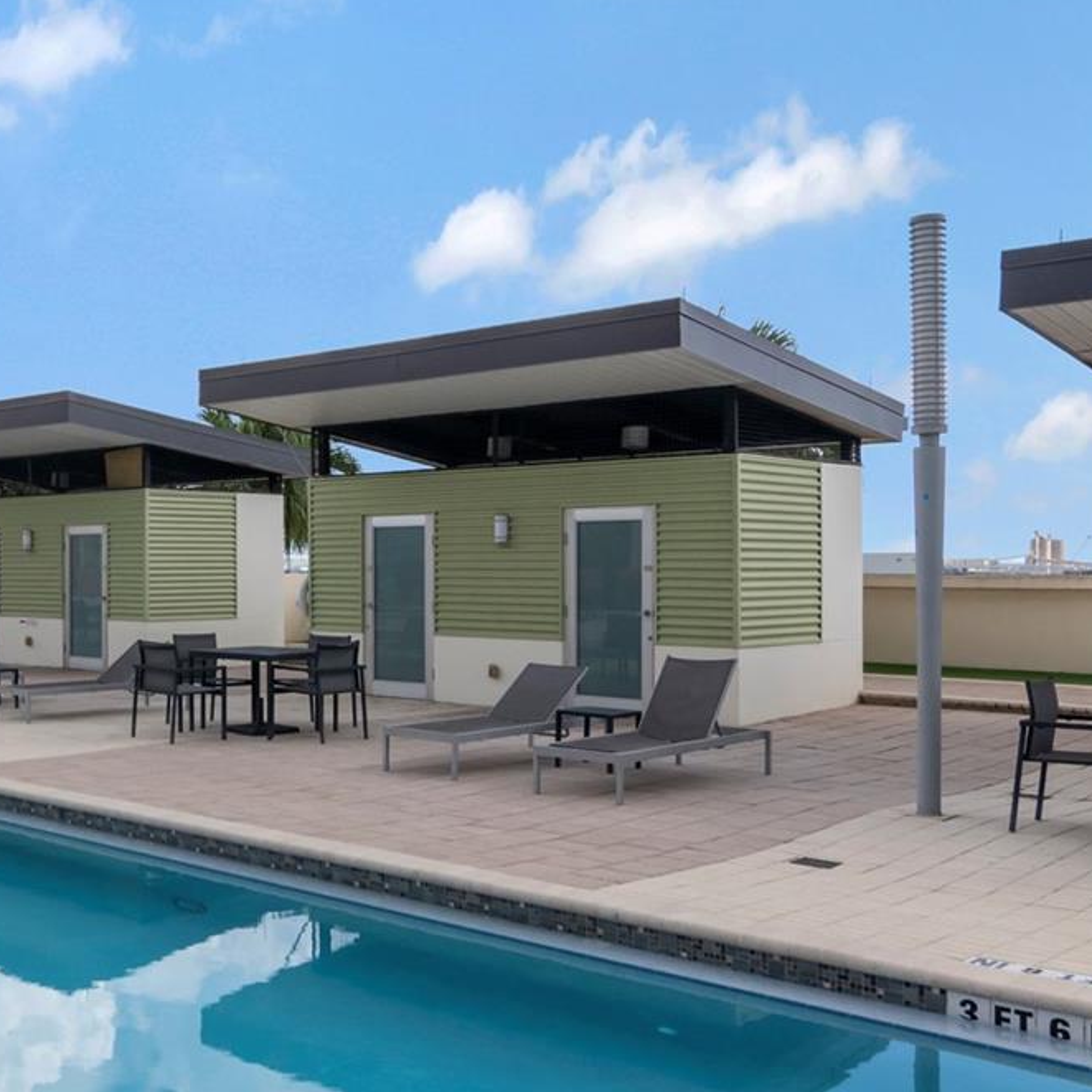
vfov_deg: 41.8
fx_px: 1429
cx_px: 58
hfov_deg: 38.2
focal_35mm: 40
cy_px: 495
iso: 800
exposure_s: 1/1250
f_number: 8
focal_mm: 13
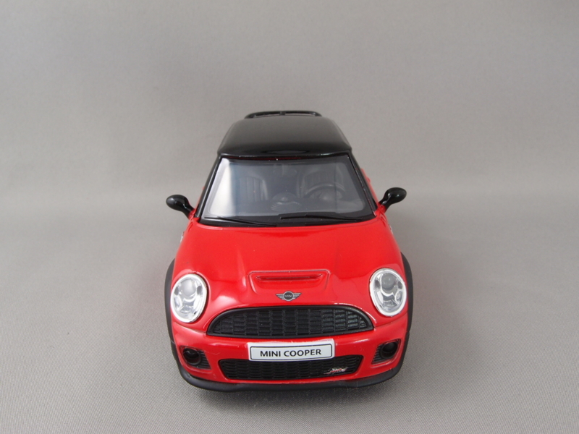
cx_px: 290
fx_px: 502
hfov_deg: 60.0
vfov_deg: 46.8
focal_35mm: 30
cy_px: 217
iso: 100
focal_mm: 6.48
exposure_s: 1.3
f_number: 8
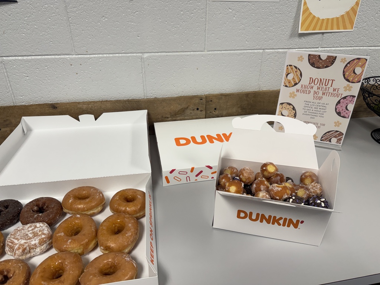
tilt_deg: -28.6
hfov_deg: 71.6
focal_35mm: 24
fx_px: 263
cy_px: 142
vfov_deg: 56.8
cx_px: 190
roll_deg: +0.3
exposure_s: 1/120
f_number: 1.78
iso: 160
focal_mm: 6.76
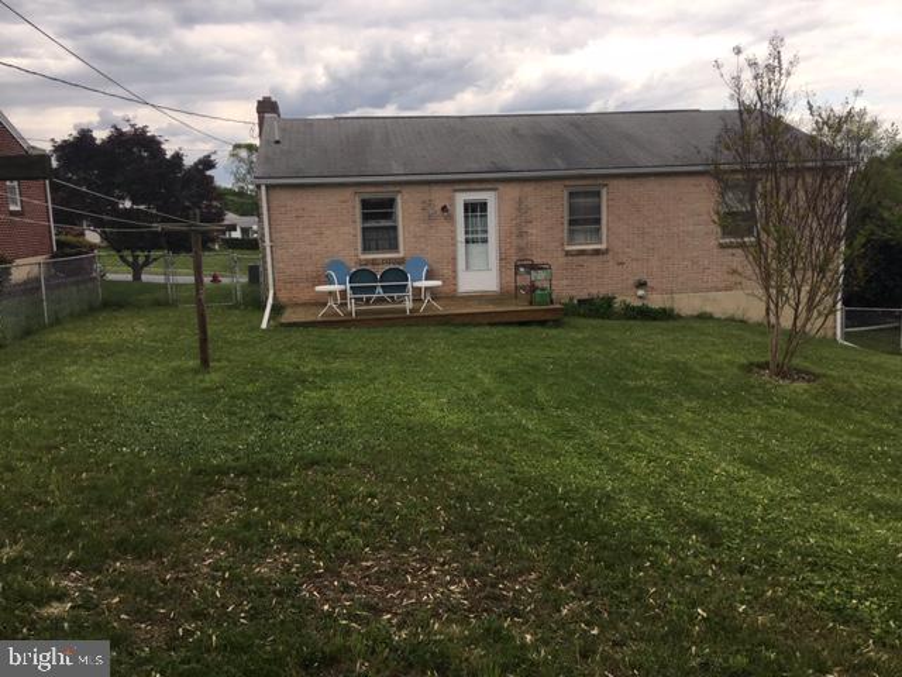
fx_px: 756
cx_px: 451
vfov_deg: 48.2
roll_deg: +1.6
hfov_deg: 61.7
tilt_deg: -7.0
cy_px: 338
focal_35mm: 29
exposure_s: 1/493
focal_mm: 4.15
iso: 25
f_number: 2.2
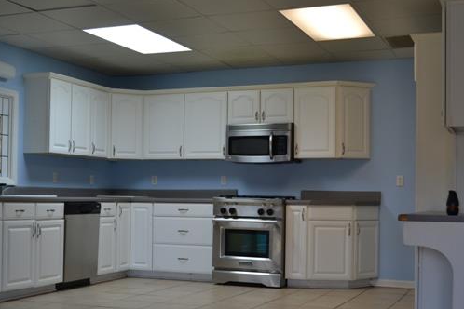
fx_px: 696
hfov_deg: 36.8
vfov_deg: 25.0
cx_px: 202
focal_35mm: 54
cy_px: 181
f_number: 5
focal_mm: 28
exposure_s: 1/100
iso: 400
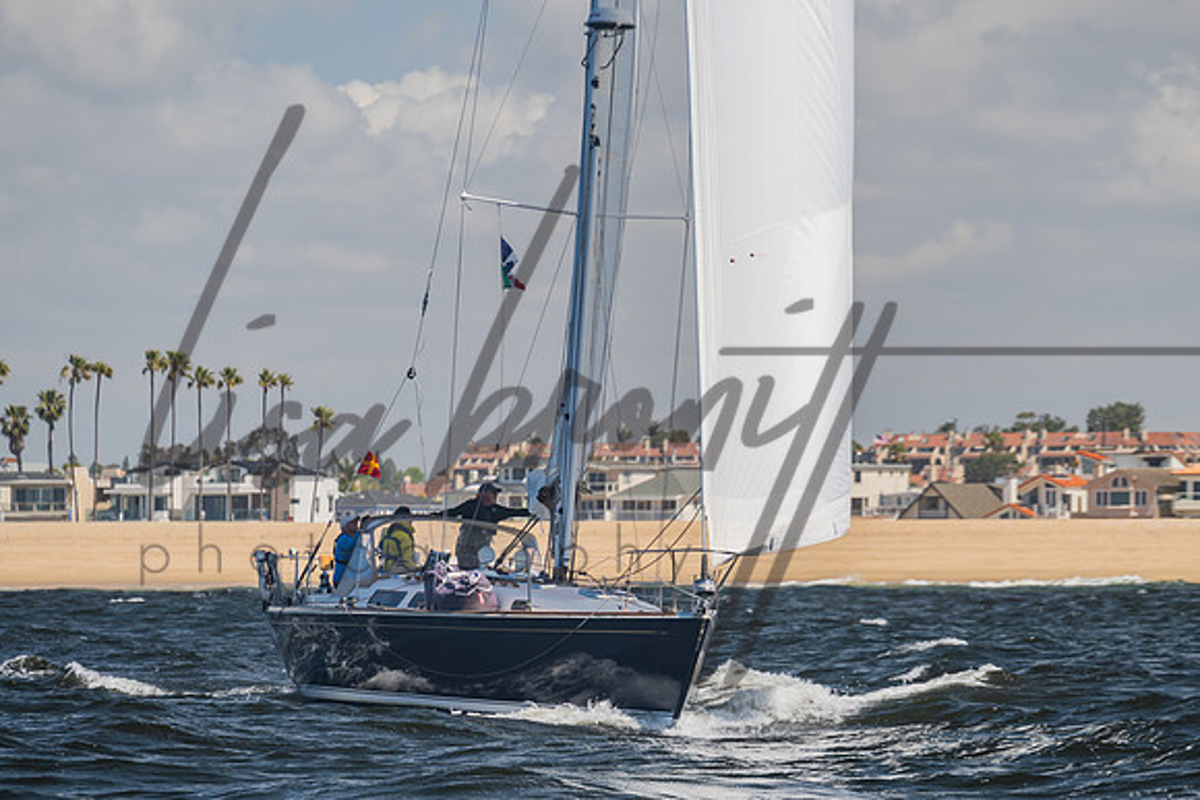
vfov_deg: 4.5
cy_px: 558
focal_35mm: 304
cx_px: 669
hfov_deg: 6.8
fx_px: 10133
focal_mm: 200
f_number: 6.3
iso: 100
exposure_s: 1/250
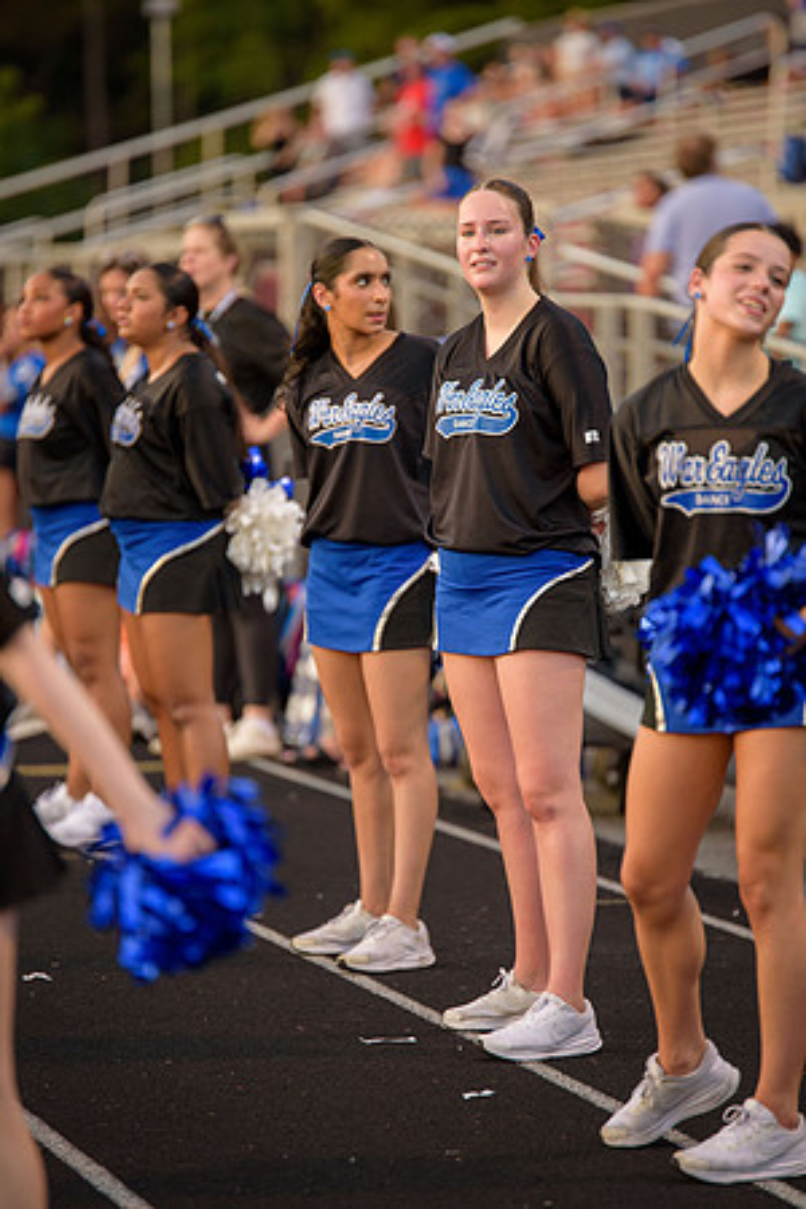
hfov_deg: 6.9
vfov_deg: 10.3
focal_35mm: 200
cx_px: 403
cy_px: 604
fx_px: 6716
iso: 500
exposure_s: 1/500
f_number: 2.8
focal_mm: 200
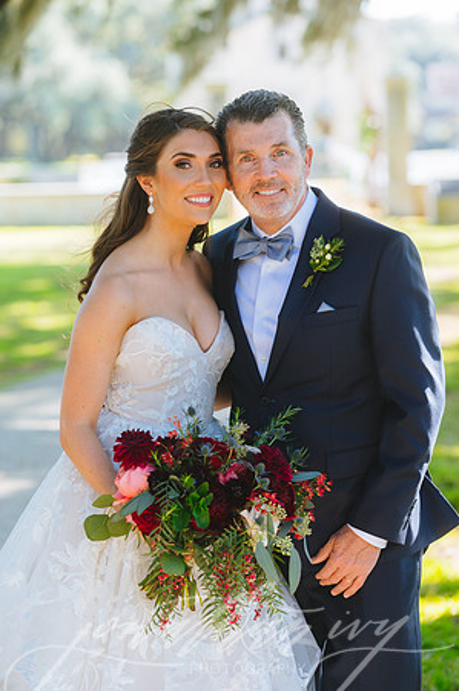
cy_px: 346
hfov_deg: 10.5
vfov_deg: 15.8
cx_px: 230
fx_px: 2492
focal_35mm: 130
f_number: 2.8
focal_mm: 130
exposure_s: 1/160
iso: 160
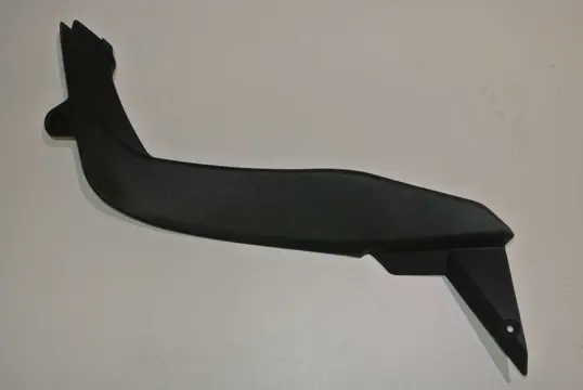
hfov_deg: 49.5
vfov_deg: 34.3
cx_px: 292
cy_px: 195
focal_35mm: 39
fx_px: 632
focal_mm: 14.5
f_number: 4
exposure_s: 1/60
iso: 200
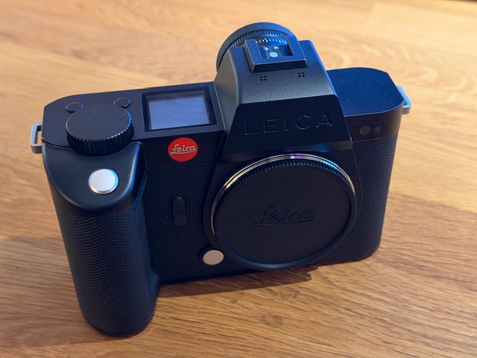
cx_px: 238
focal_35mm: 48
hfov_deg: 39.7
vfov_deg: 30.3
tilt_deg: -40.0
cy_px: 179
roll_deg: +0.9
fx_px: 661
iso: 640
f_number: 1.78
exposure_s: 1/20
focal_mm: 6.76
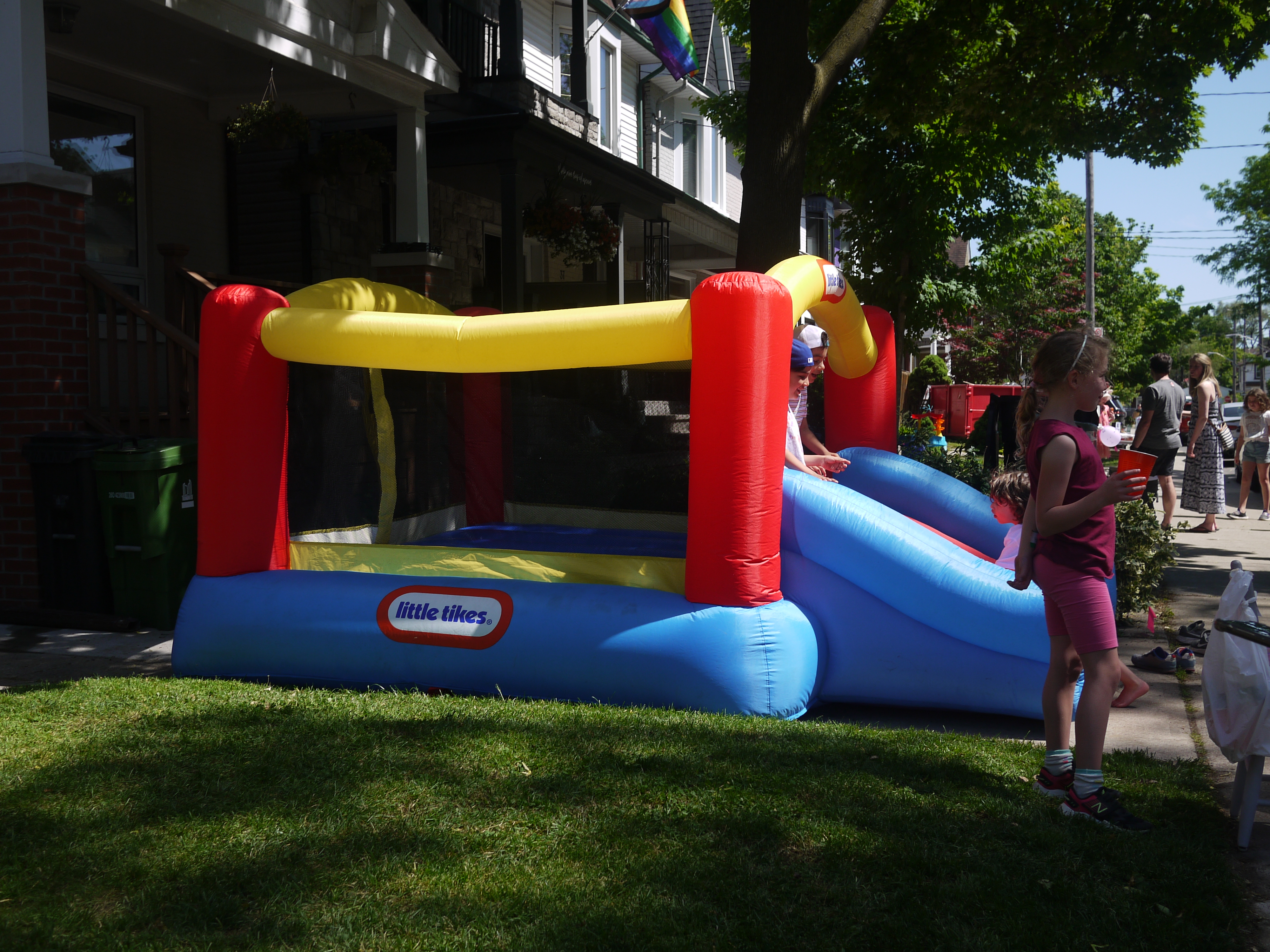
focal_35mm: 40
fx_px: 1468
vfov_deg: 36.0
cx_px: 635
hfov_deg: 46.8
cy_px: 476
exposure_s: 1/800
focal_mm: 20
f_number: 4.5
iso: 100
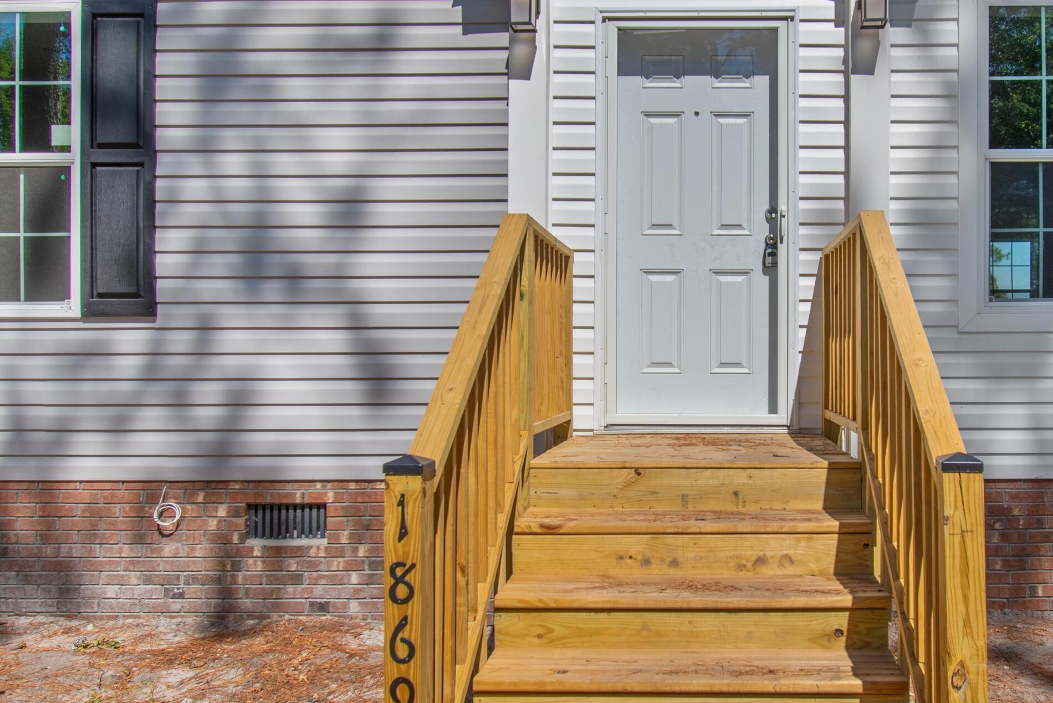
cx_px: 689
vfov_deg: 43.6
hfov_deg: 60.7
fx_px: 878
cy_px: 345
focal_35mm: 30
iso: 100
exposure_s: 1/320
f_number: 9
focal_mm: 13
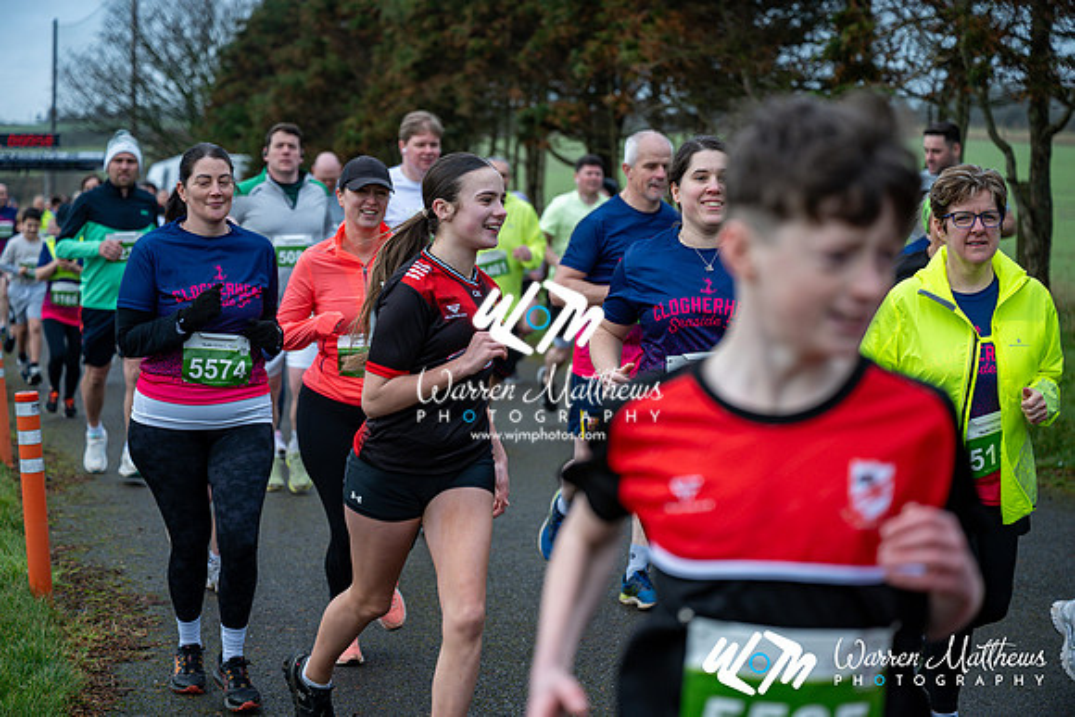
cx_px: 538
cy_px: 358
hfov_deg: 28.8
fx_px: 2091
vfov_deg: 19.5
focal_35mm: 70
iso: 400
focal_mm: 70
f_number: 2.8
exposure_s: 1/1250
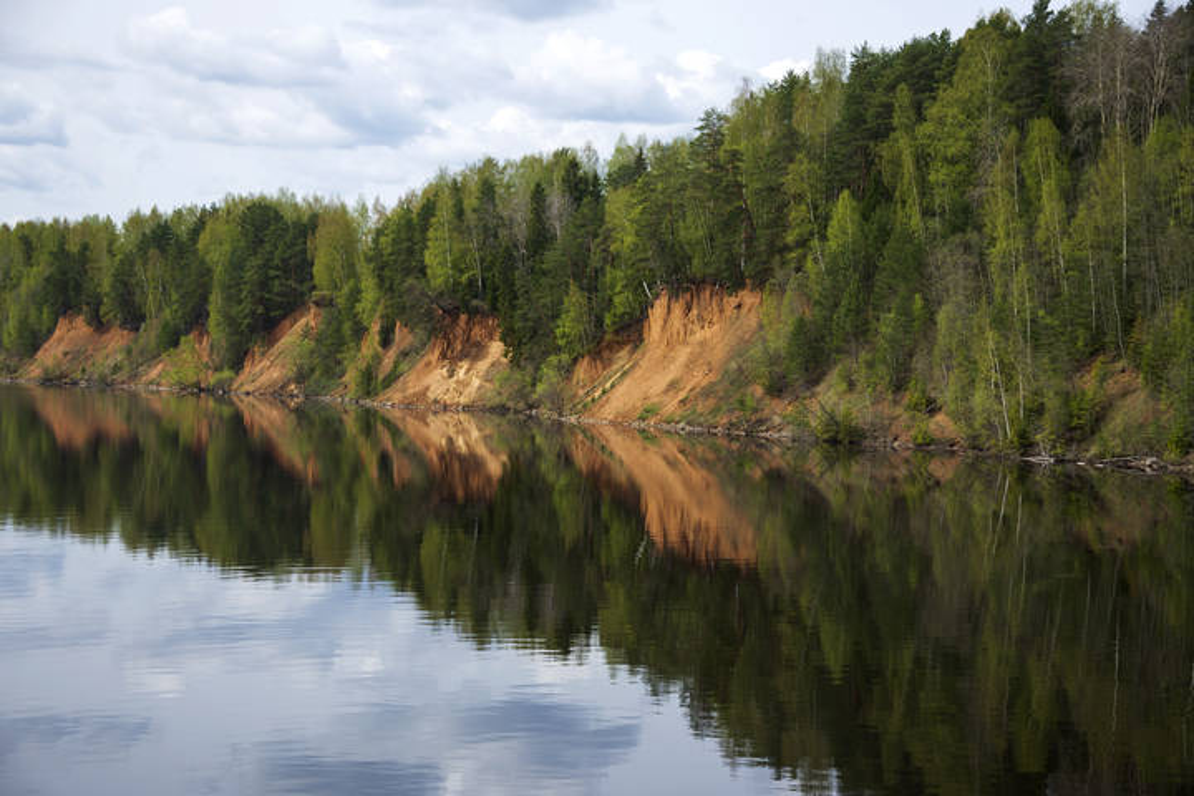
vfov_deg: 20.0
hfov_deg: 29.7
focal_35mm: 68
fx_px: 2255
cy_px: 398
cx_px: 597
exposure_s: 1/250
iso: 100
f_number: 5.6
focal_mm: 68
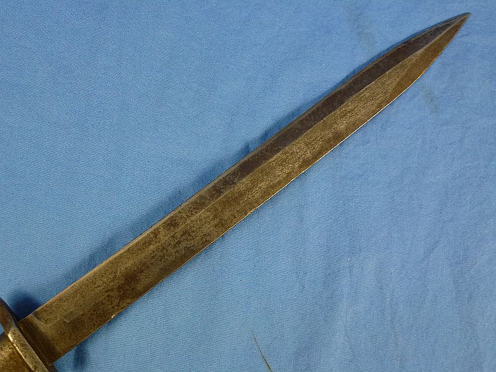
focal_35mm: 36
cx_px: 248
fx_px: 516
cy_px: 186
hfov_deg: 51.4
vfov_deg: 39.7
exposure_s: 1/60
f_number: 3.7
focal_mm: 6.4
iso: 250
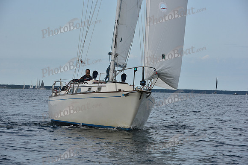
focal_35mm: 140
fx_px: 965
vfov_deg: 9.8
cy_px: 82
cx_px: 124
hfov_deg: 14.7
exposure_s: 1/1000
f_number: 9
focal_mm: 140
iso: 320
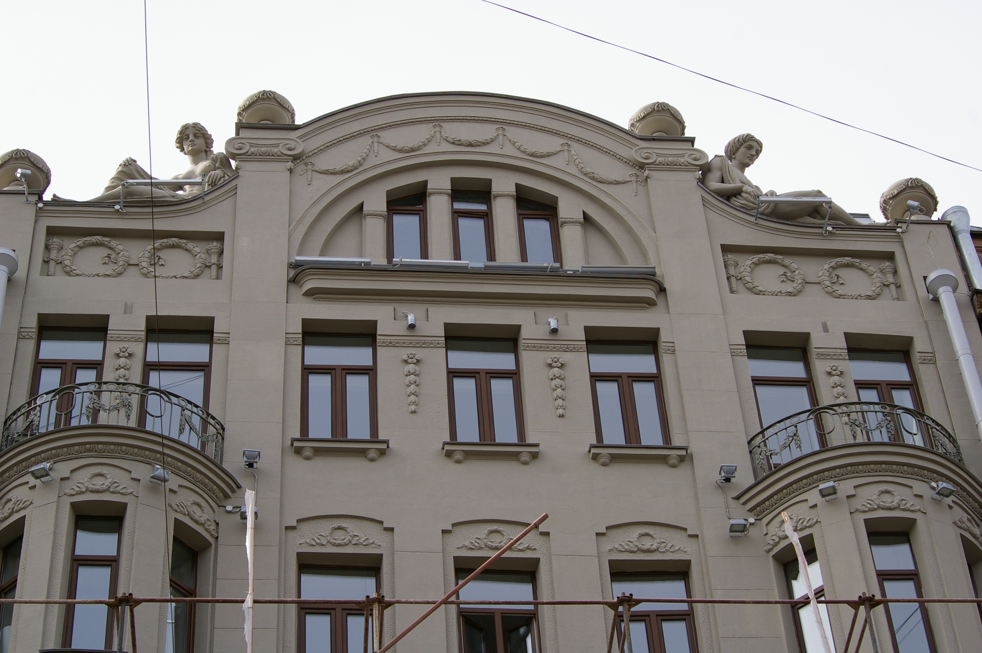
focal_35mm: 87
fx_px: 2371
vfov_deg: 15.7
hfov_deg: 23.4
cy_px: 326
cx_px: 491
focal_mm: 58
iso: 200
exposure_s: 1/350
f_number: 8
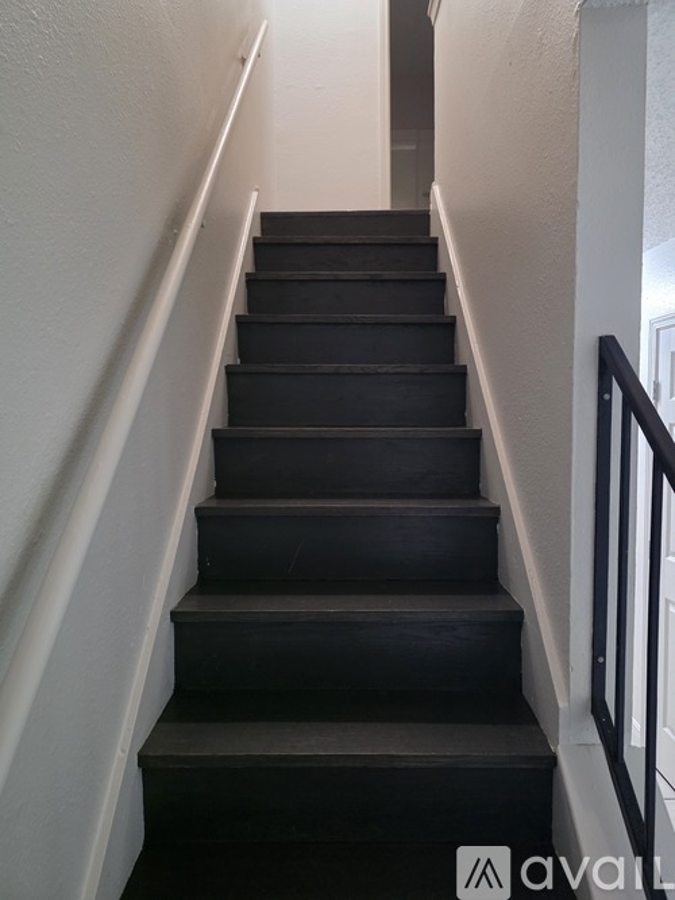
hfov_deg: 58.9
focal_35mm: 23
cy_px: 450
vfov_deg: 73.9
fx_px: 598
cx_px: 338
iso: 1600
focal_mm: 6.3
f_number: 1.7
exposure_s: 1/60
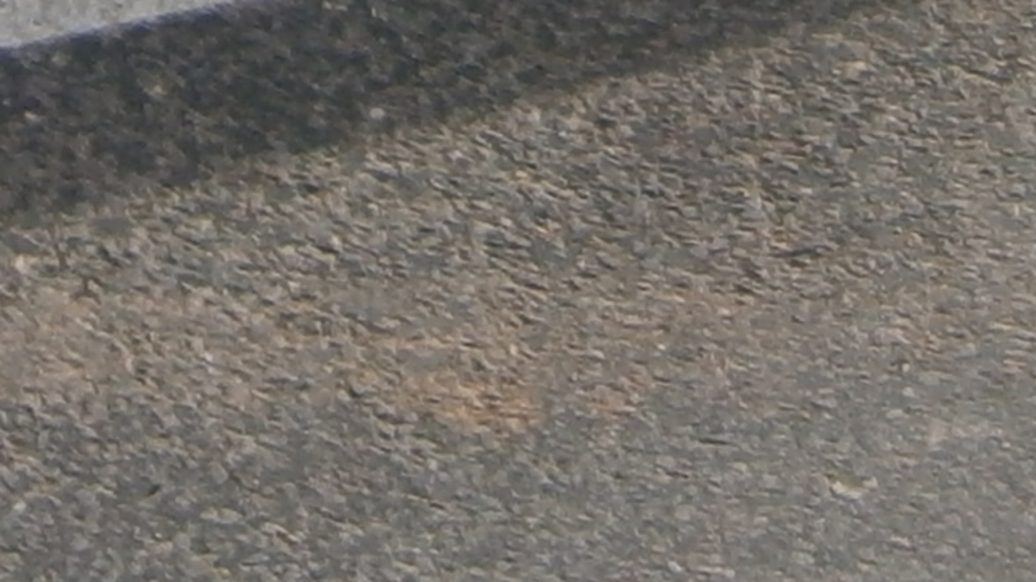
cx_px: 724
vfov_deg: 6.9
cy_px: -1177
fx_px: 4312
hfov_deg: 13.7
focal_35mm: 157
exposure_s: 1/800
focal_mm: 4.7
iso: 80
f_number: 2.8
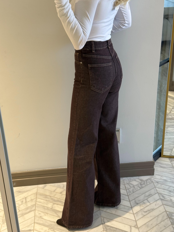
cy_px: 116
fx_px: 322
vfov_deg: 39.7
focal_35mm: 48
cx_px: 87
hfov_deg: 30.3
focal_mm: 6.76
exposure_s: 1/50
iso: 100
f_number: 1.78
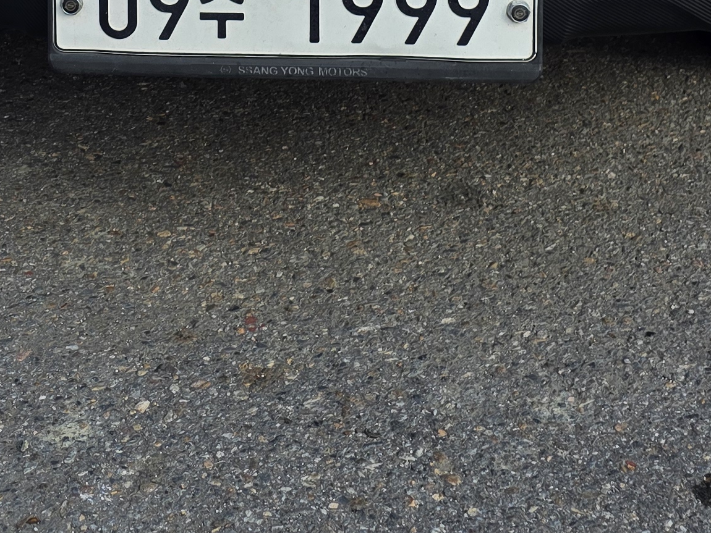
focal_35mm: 80
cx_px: 192
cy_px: -364
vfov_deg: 16.1
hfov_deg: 24.2
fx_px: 1644
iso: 40
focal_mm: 6.3
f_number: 1.7
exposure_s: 1/1041
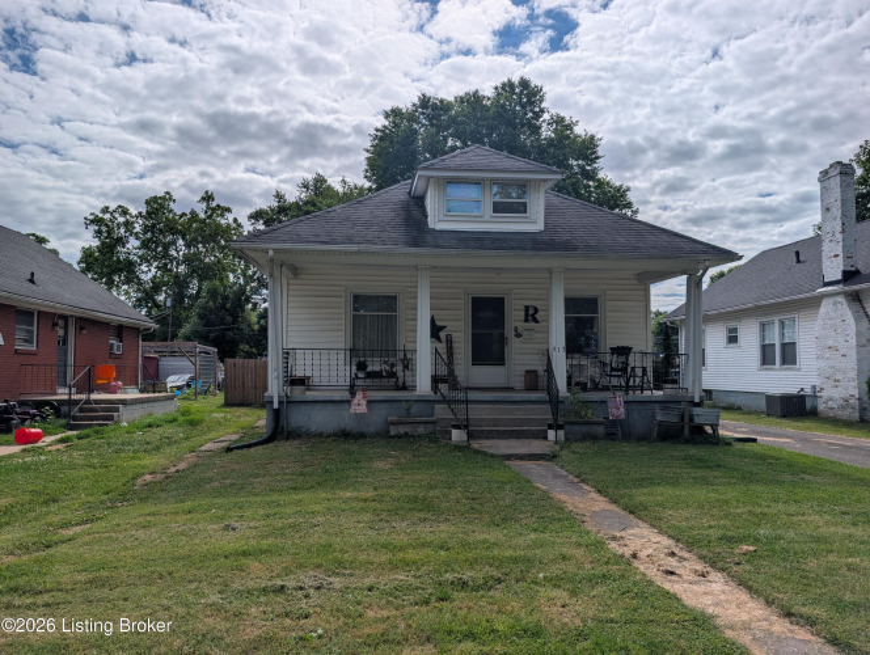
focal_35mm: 24
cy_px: 328
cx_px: 435
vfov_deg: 56.9
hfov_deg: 71.5
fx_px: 604
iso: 22
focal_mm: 6.9
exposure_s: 1/4184
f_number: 1.68
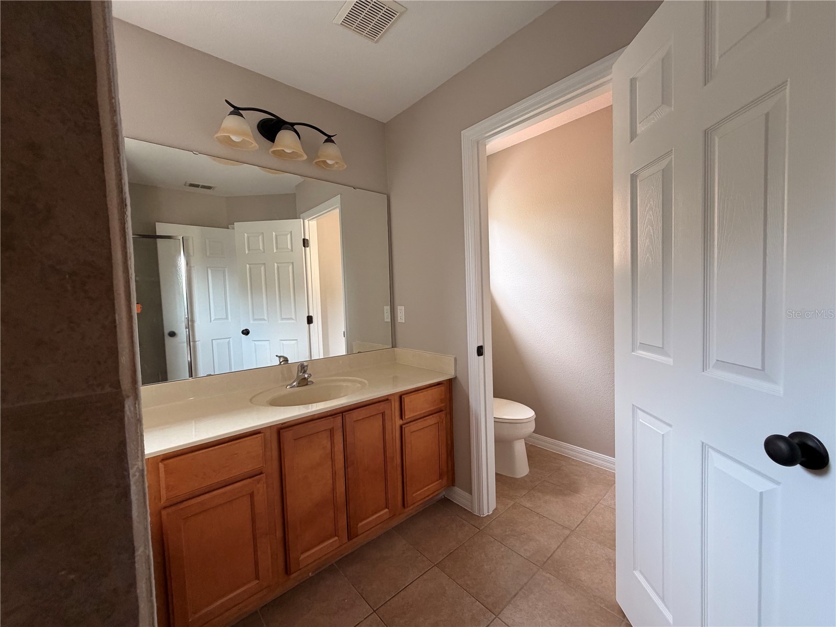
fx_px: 338
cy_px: 314
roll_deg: +2.4
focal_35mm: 14
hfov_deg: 102.1
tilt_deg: -3.0
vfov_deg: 85.7
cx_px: 418
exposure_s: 1/120
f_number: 2.2
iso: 250
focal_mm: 2.22
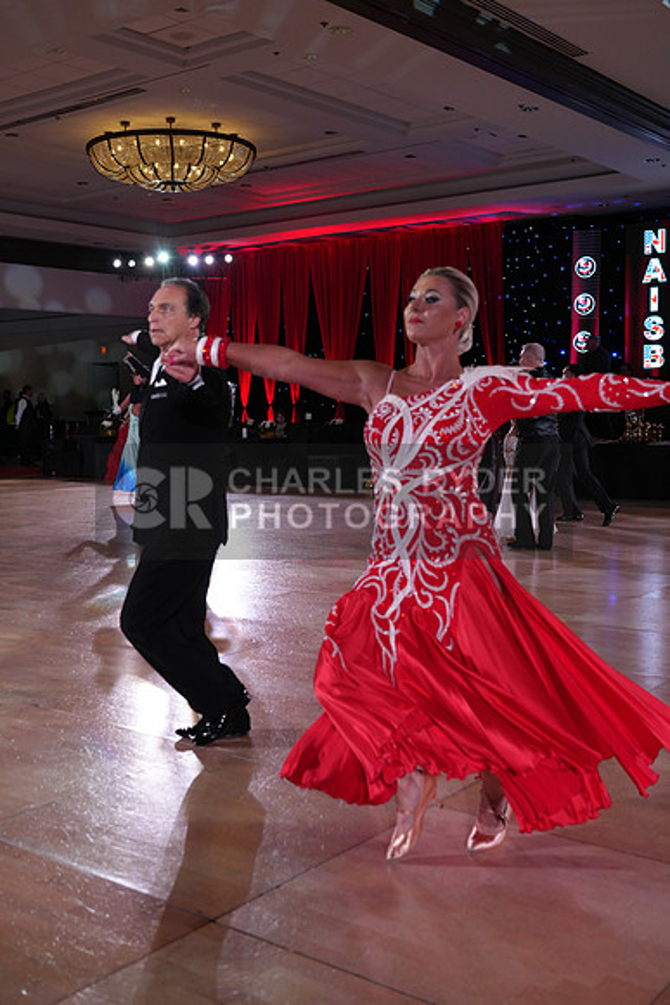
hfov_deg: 36.9
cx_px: 335
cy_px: 502
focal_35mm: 36
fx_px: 1004
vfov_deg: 53.1
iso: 2000
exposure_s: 1/400
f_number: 4
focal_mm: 36
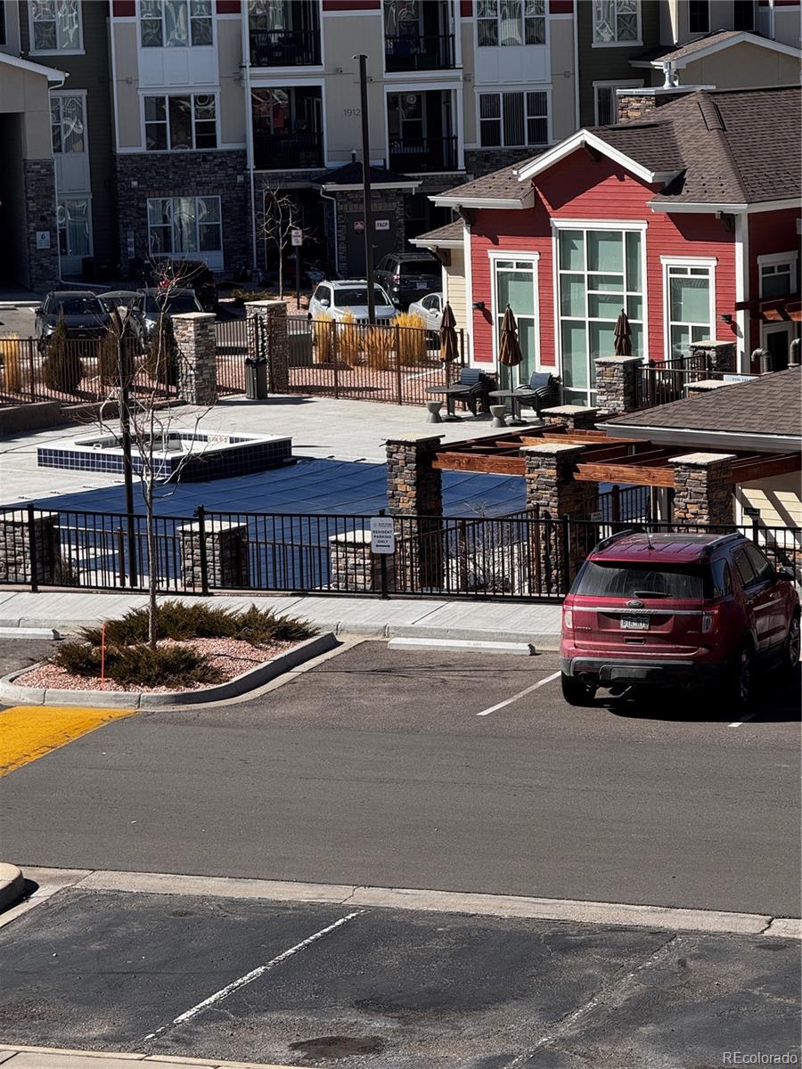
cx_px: 401
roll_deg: +2.0
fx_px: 3707
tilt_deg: -8.1
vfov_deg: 16.4
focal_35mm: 120
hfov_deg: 12.3
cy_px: 534
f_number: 2.8
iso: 50
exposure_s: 1/1186
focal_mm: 15.66
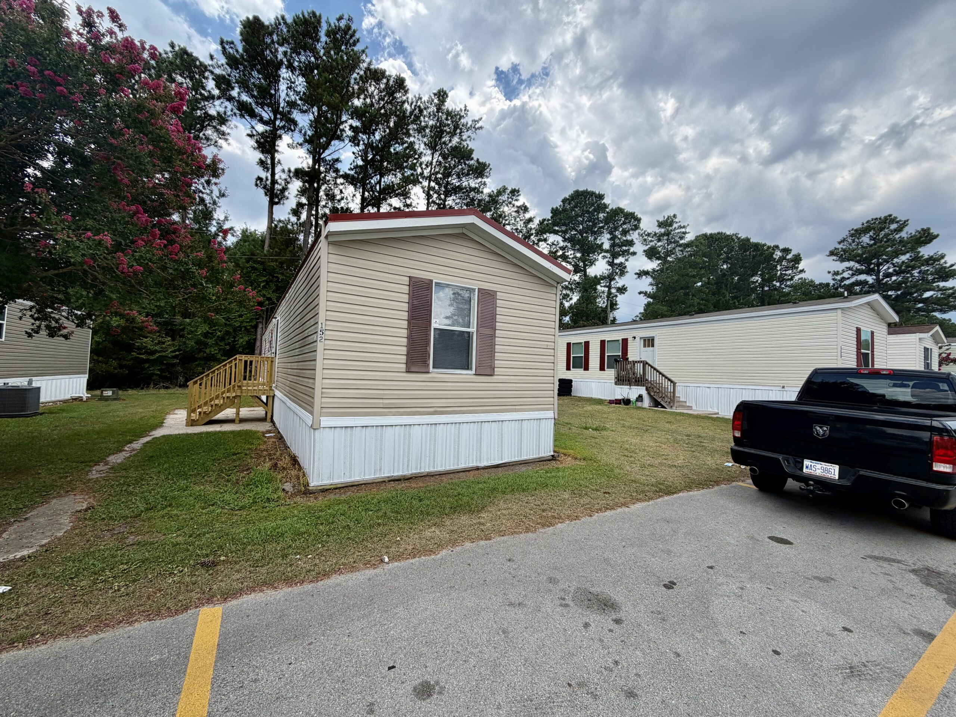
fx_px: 387
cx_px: 478
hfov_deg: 102.1
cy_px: 358
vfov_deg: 85.7
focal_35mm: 14
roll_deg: -2.2
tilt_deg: +2.6
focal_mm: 2.22
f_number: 2.2
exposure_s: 1/770
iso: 25
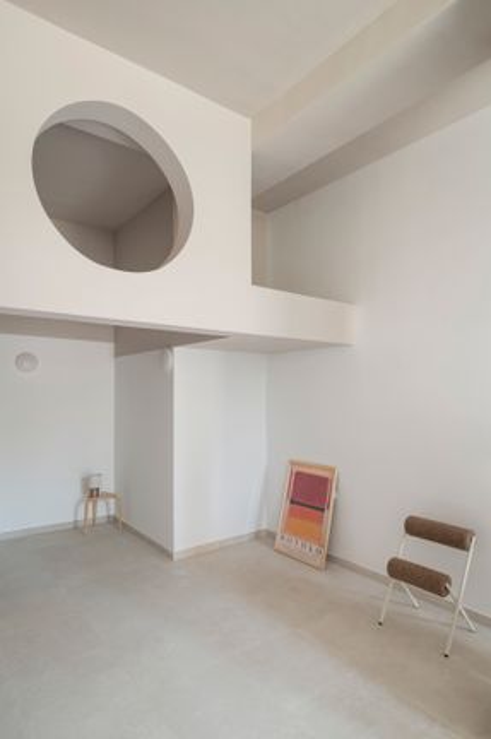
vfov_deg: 84.0
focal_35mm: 20
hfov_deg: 61.8
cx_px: 246
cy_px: 370
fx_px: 410
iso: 100
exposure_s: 1.3
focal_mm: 20
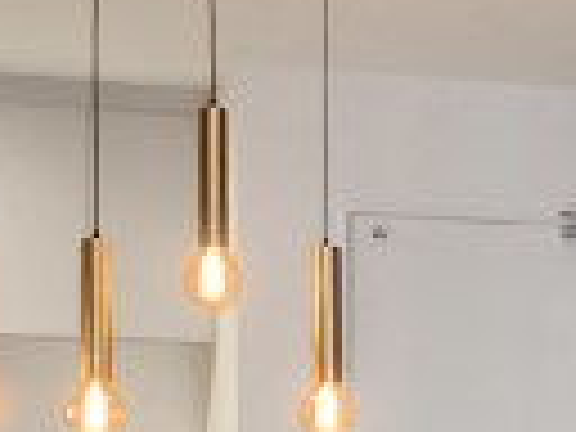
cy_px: 472
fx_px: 2413
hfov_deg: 13.1
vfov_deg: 10.1
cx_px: 792
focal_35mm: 145
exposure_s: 1/50
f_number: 1.8
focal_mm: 3
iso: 160
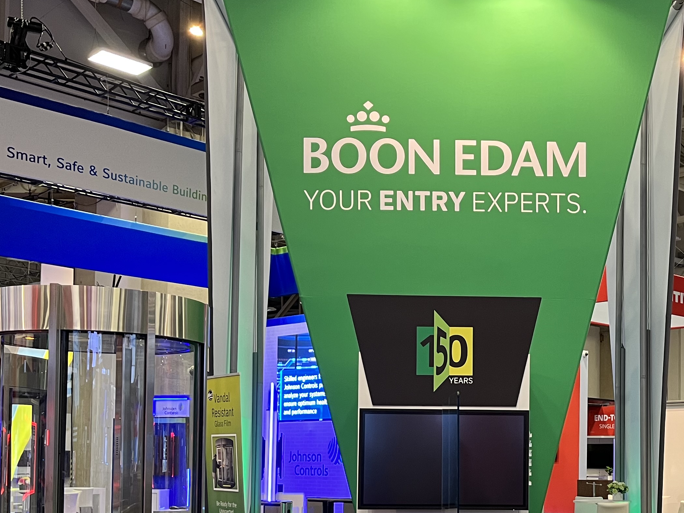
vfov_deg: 28.3
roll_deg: -0.5
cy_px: 429
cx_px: 501
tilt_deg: +1.7
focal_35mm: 50
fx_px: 988
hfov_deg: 37.4
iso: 160
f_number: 1.6
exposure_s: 1/60
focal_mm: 5.1
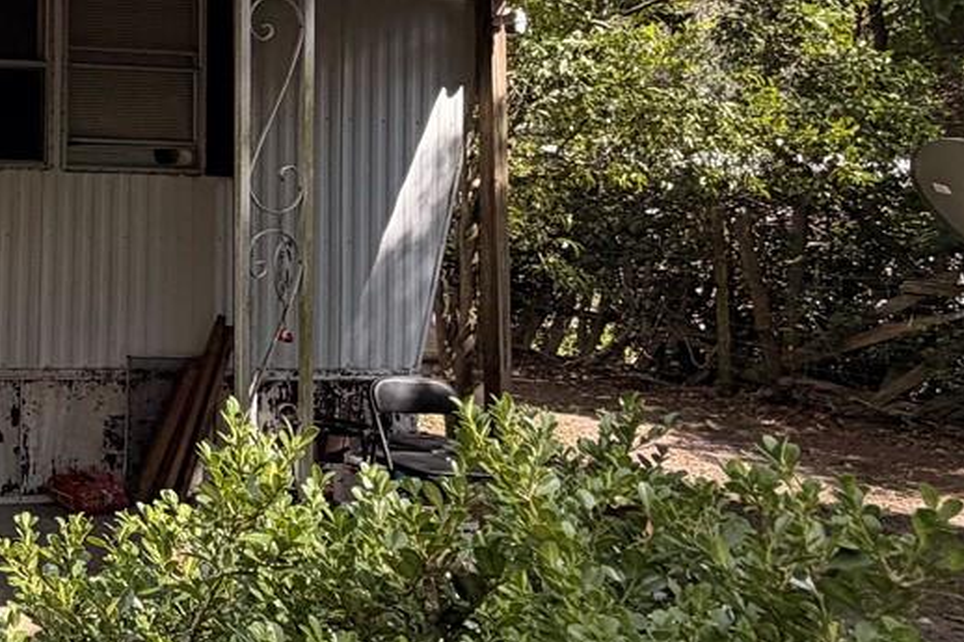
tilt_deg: +1.8
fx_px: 1205
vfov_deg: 29.2
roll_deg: -0.3
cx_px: -329
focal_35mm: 45
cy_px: 132
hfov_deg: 31.7
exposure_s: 1/602
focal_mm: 2.22
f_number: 2.2
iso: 40
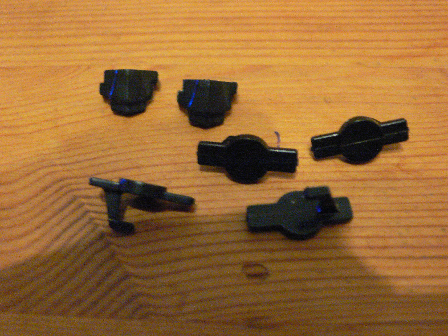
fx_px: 453
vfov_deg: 40.7
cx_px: 229
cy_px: 168
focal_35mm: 35
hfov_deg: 52.6
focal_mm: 6.3
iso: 400
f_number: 2.8
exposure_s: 1/4
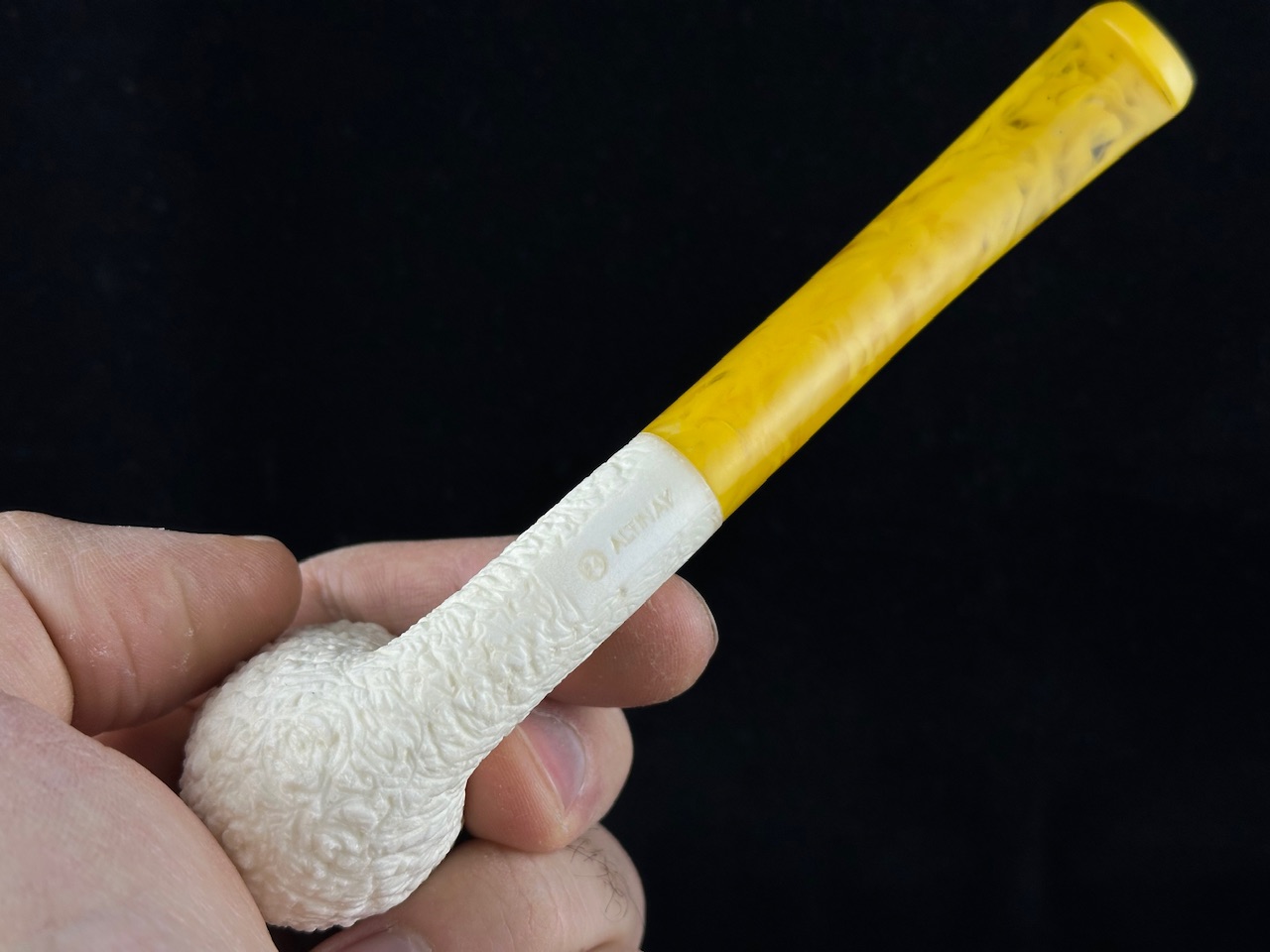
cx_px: 635
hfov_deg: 39.7
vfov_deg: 30.3
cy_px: 476
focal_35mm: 48
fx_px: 1761
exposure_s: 1/642
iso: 64
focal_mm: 6.86
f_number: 1.78
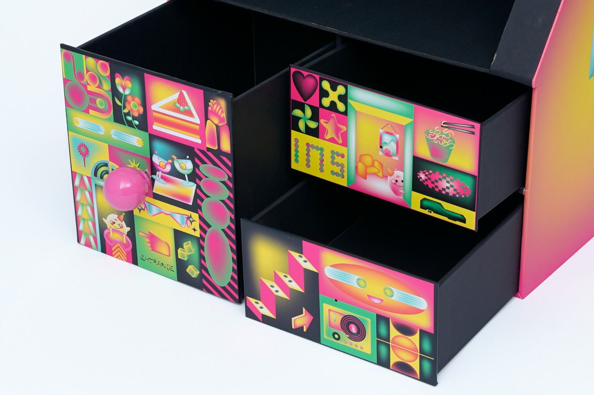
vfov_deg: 26.0
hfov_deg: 38.2
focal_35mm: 52
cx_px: 297
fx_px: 858
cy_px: 198
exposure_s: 1/125
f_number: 10
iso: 100
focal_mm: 35
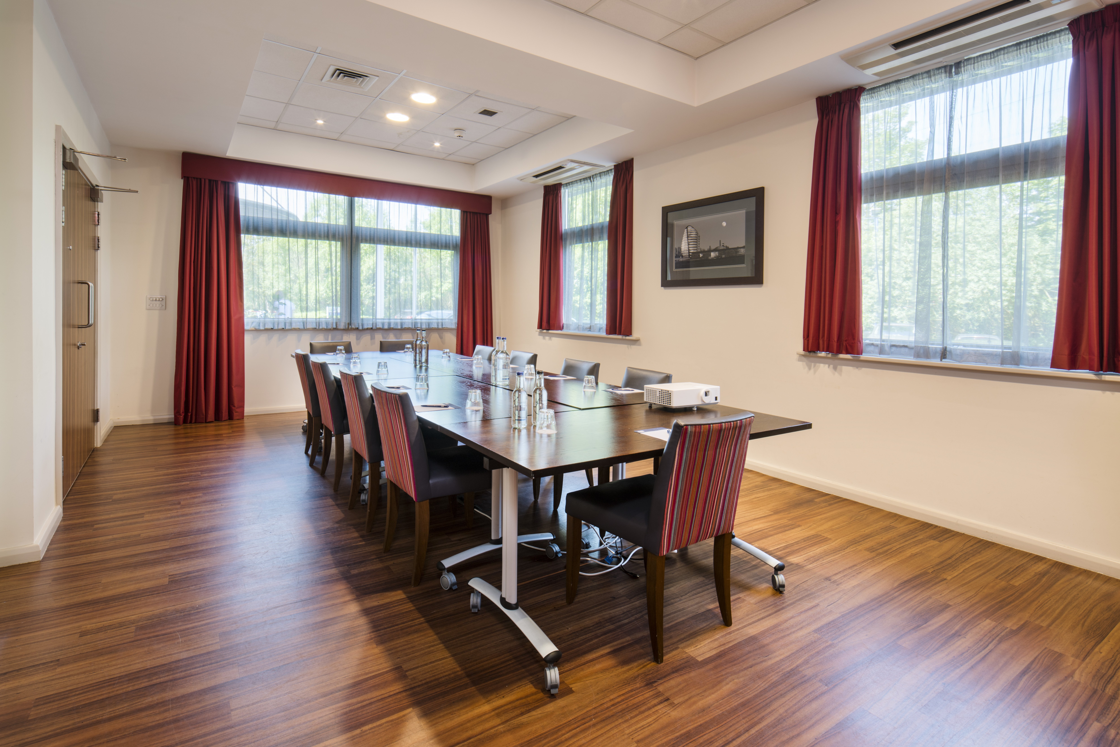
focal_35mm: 17
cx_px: 560
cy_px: 374
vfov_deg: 70.5
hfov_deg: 93.3
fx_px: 529
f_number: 16
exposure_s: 1
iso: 160
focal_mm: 17
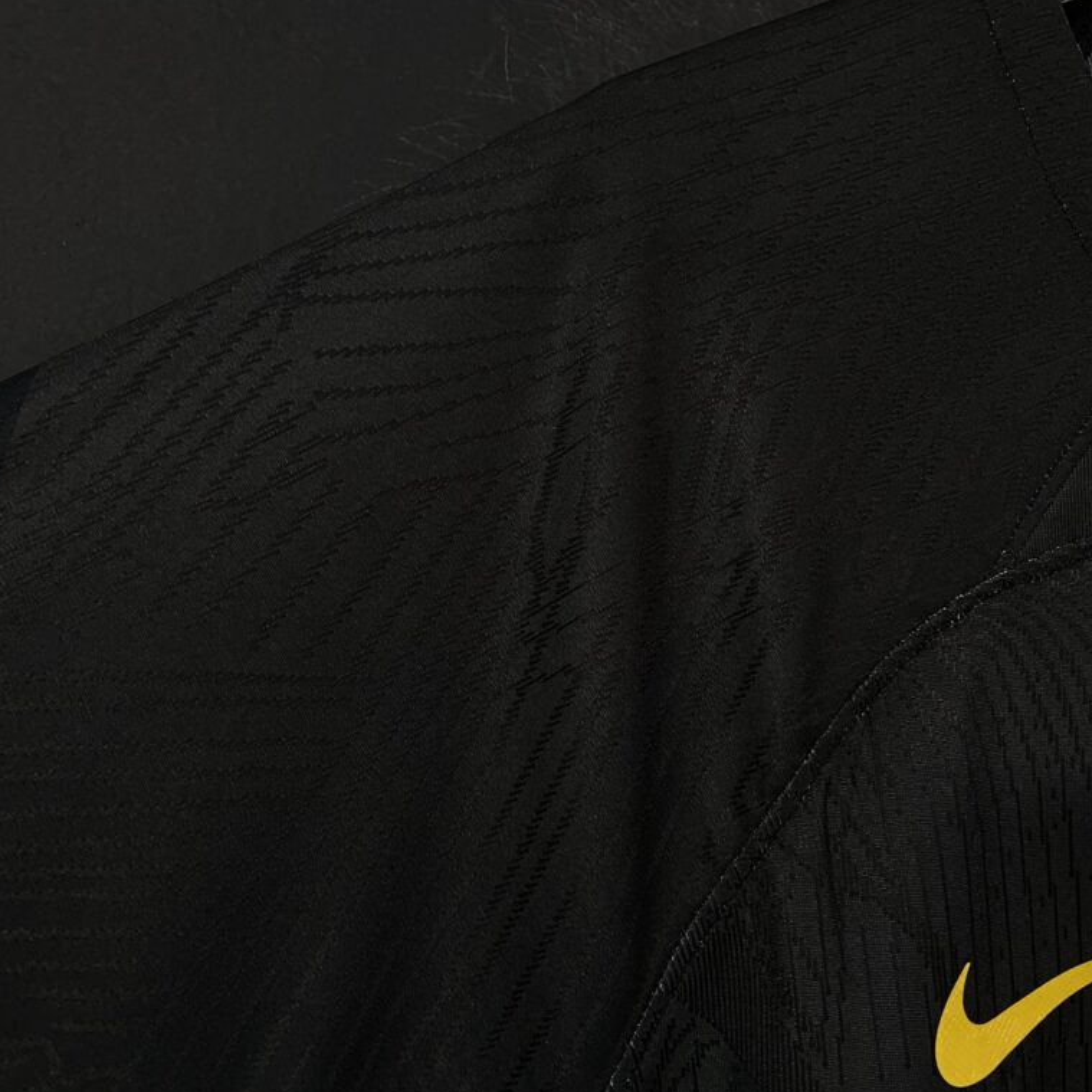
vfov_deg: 52.5
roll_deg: +3.0
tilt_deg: +5.2
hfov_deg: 52.5
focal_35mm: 31
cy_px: 514
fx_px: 1106
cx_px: 541
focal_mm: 4.25
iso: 320
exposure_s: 1/60
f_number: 1.8
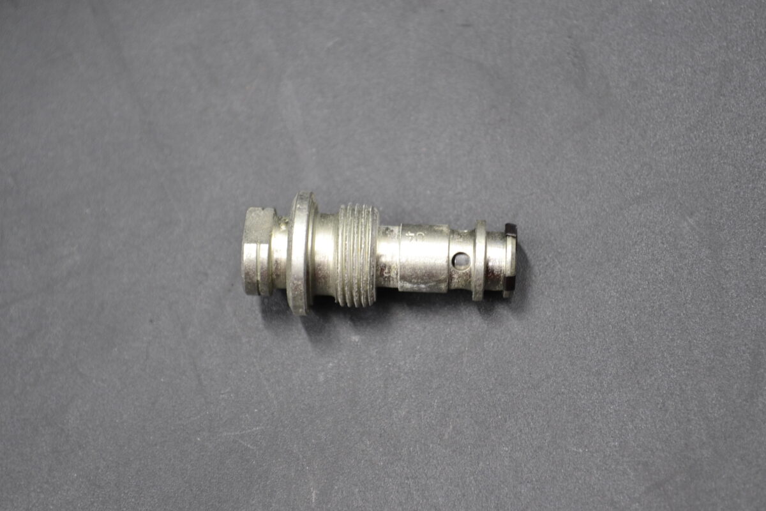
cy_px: 256
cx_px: 383
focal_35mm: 82
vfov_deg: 16.6
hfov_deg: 24.6
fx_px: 1755
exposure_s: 1/30
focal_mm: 55
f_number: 5.6
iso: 400
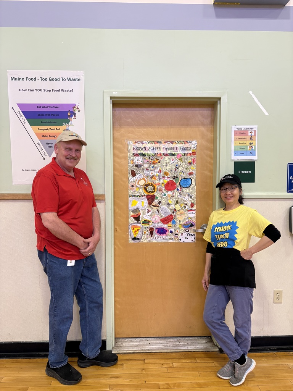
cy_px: 196
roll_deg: -0.9
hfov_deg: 53.1
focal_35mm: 26
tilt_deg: -4.1
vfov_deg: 67.3
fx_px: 293
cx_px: 146
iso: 125
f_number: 1.6
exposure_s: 1/121
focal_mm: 5.96
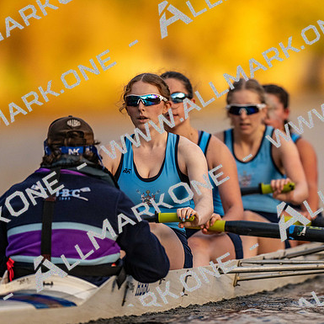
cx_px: 204
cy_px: 162
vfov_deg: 2.3
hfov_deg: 2.3
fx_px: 8143
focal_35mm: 769
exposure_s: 1/2500
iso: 2200
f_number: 4
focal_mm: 600
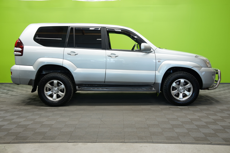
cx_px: 115
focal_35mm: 43
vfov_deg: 31.2
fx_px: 275
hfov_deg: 45.4
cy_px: 76
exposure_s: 1/15
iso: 500
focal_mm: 43
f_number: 5.6
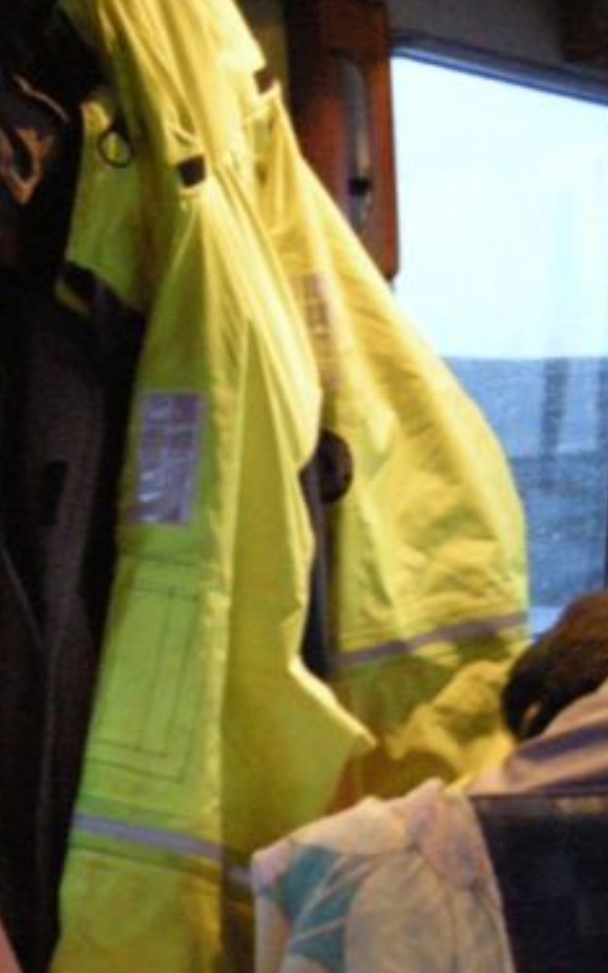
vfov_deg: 25.8
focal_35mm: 79
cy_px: 740
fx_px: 2094
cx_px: -204
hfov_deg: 15.6
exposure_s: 1/2.3
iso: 800
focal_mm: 7.5
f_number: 2.7
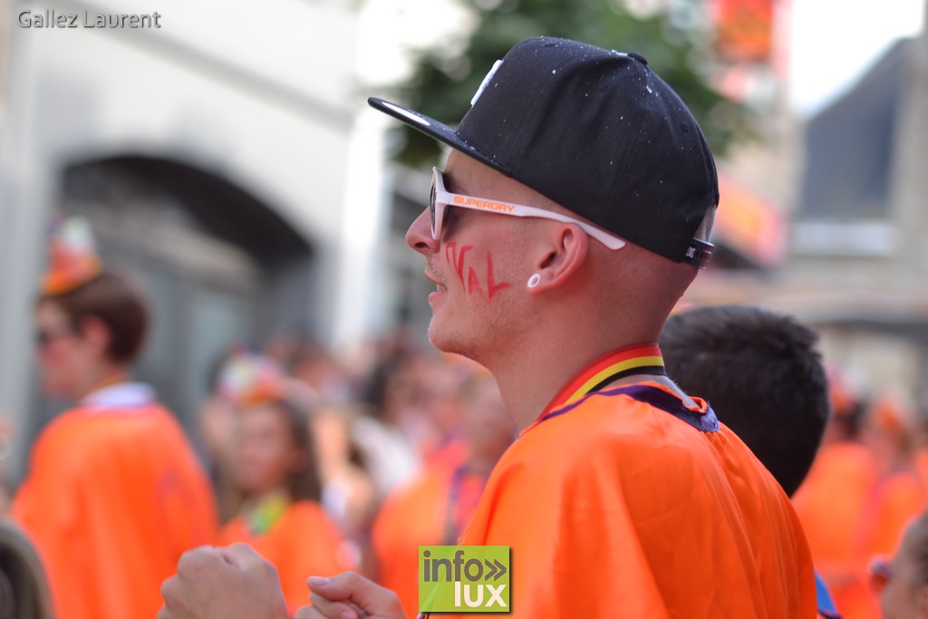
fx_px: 2630
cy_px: 310
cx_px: 464
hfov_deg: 20.0
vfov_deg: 13.4
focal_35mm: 102
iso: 100
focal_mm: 68
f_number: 3.2
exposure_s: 1/200
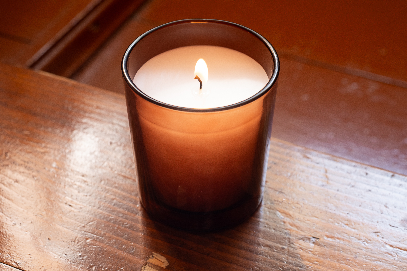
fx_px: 599
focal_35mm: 53
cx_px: 204
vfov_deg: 25.5
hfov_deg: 37.5
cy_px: 136
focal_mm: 35
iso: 320
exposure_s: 1/60
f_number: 5.6
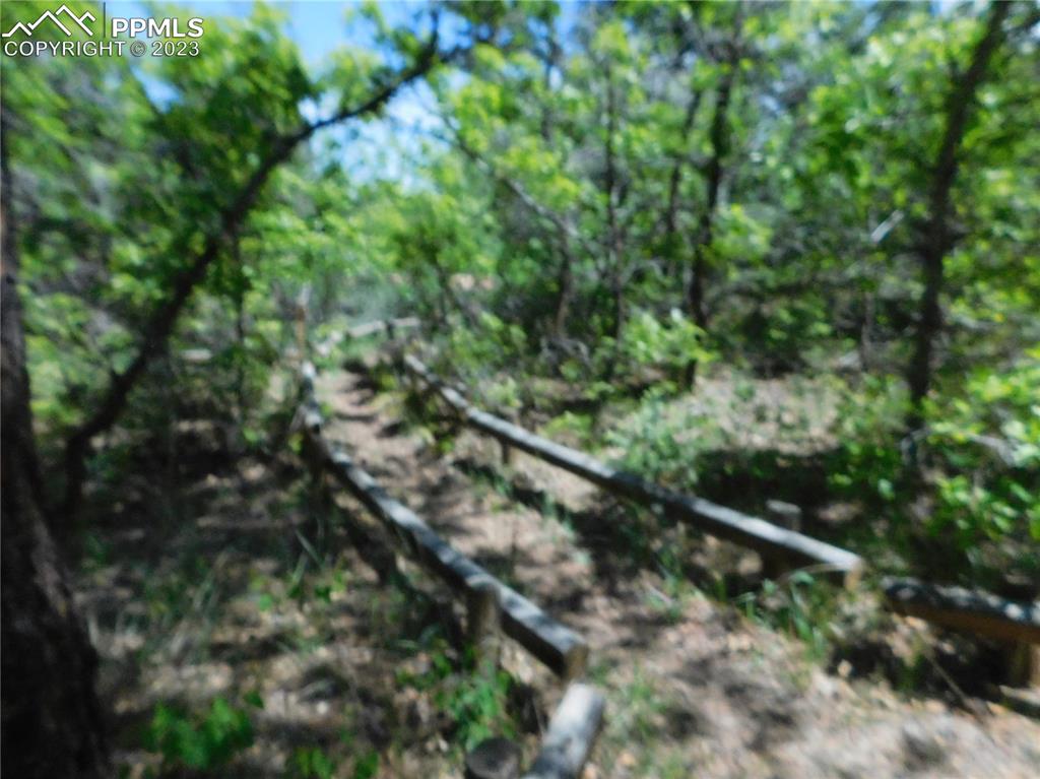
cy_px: 390
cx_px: 520
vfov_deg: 58.8
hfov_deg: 74.0
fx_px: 691
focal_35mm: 23
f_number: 6
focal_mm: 4
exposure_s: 1/1250
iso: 800
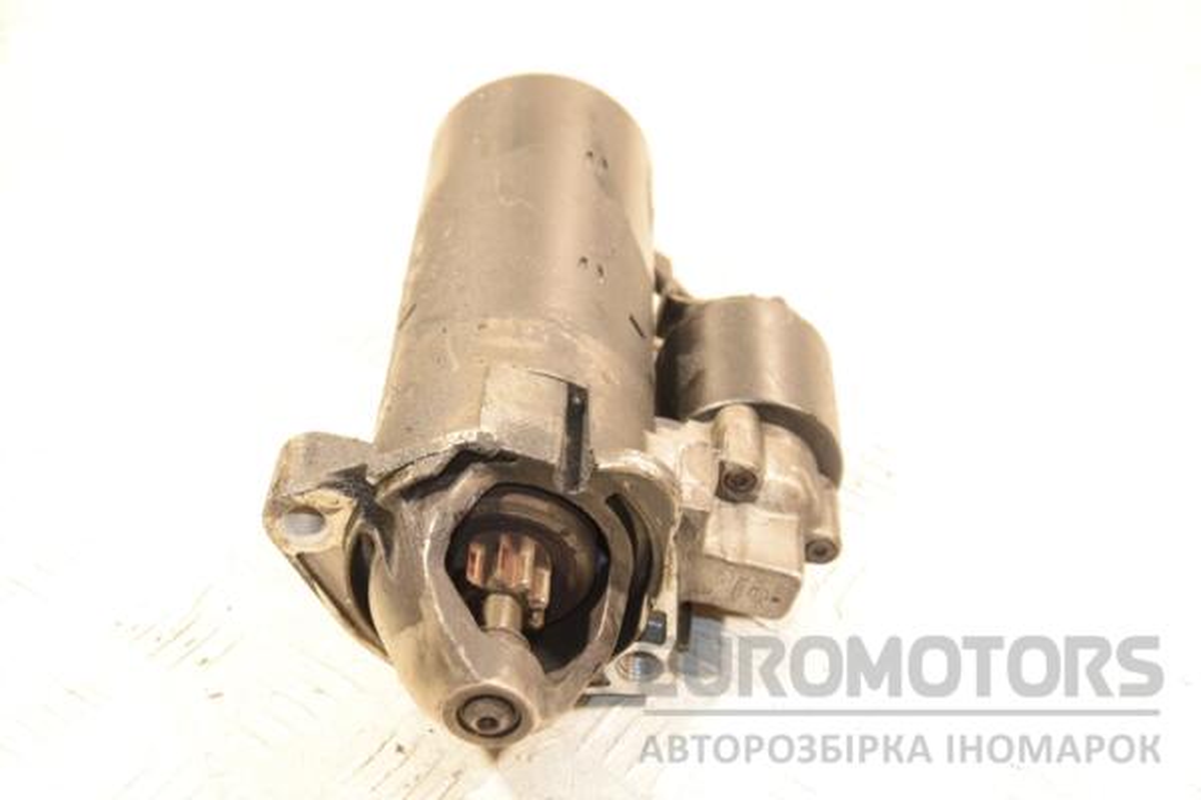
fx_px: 1901
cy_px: 400
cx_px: 600
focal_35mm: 57
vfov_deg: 23.8
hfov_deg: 35.1
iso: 1600
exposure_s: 1/80
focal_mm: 38
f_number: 5.6
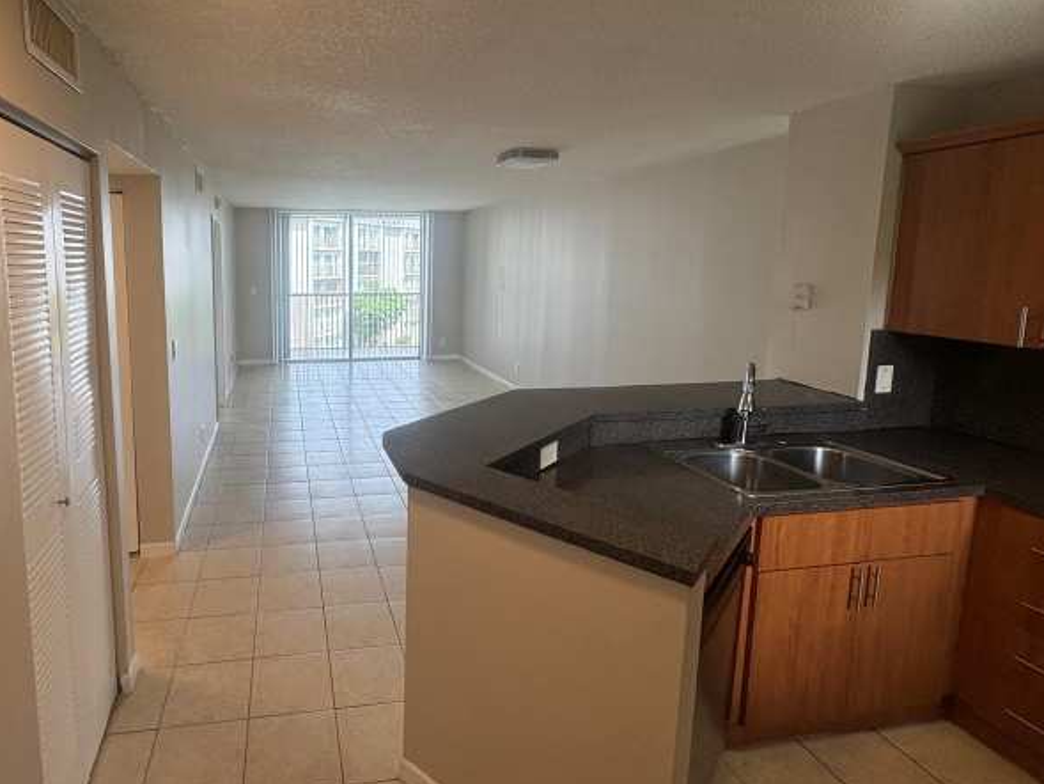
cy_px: 330
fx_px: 573
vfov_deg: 68.3
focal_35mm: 19
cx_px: 363
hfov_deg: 82.3
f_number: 2.2
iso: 40
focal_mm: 2.22
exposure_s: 1/120
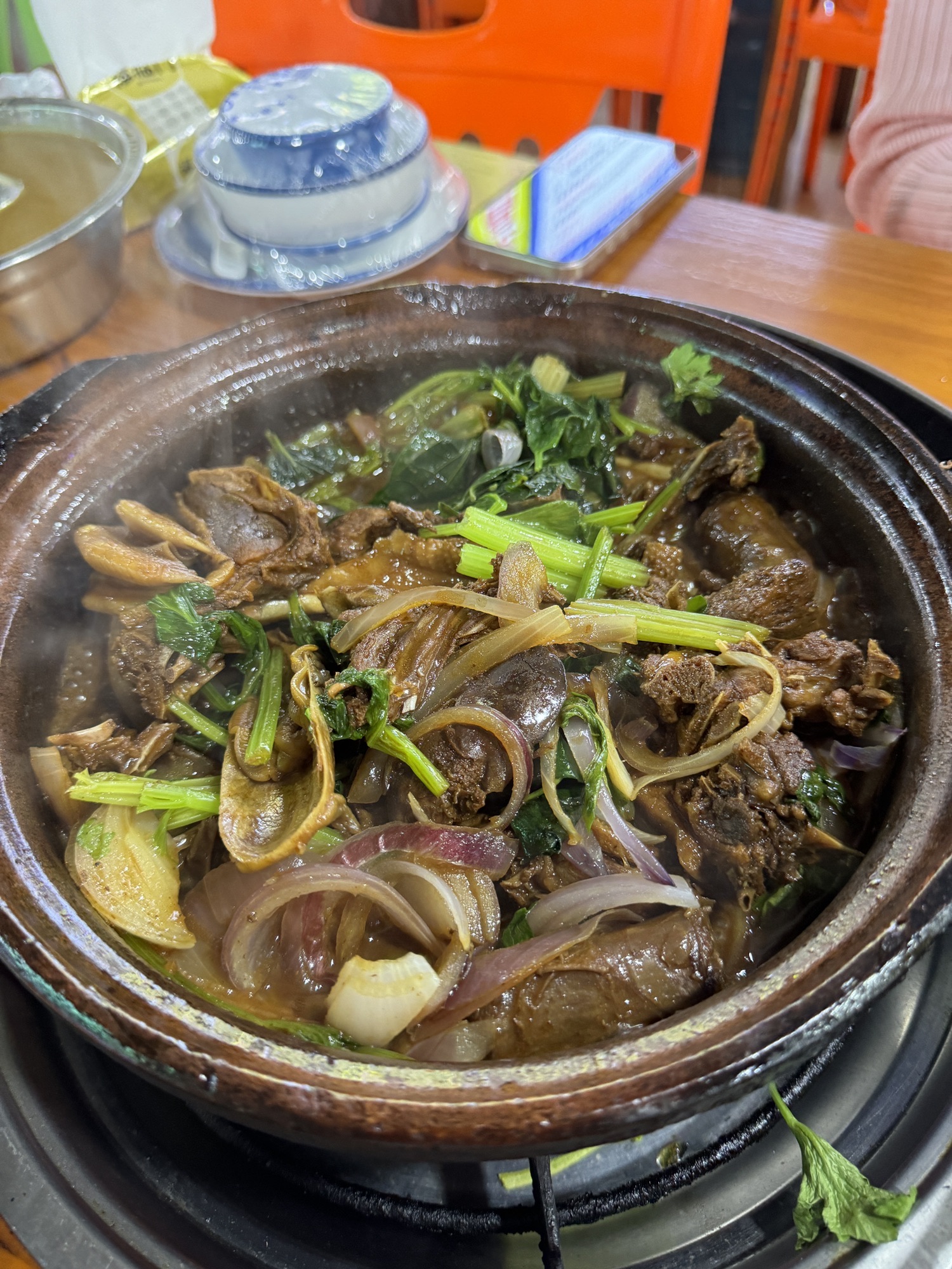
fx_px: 880
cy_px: 634
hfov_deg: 56.8
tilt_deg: -51.6
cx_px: 476
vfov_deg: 71.6
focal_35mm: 24
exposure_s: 1/50
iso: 320
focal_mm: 6.76
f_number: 1.78
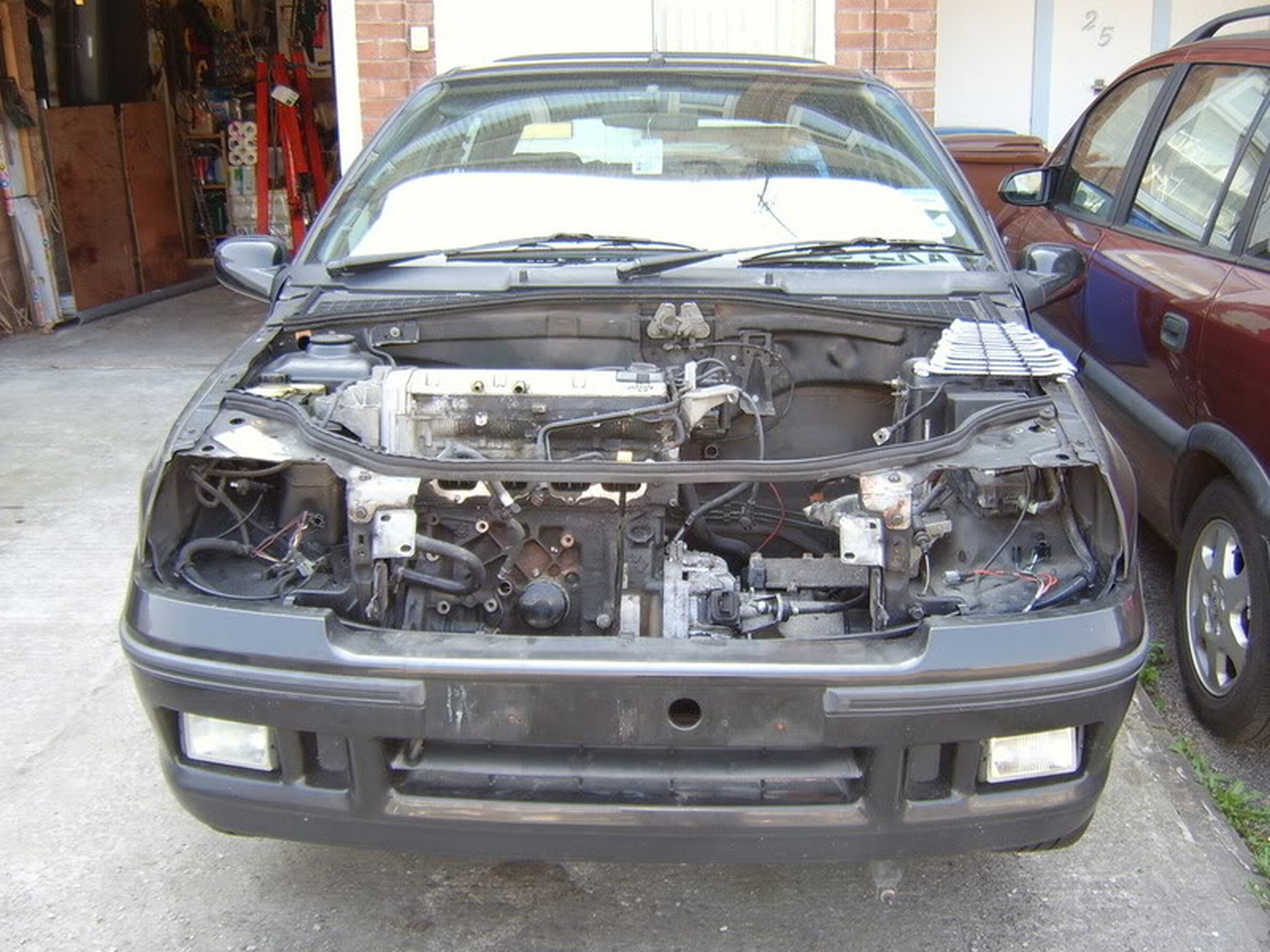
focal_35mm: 31
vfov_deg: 45.4
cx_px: 635
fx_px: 1137
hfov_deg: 58.4
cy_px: 476
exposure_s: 1/92
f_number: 2.7
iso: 100
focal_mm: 8.13
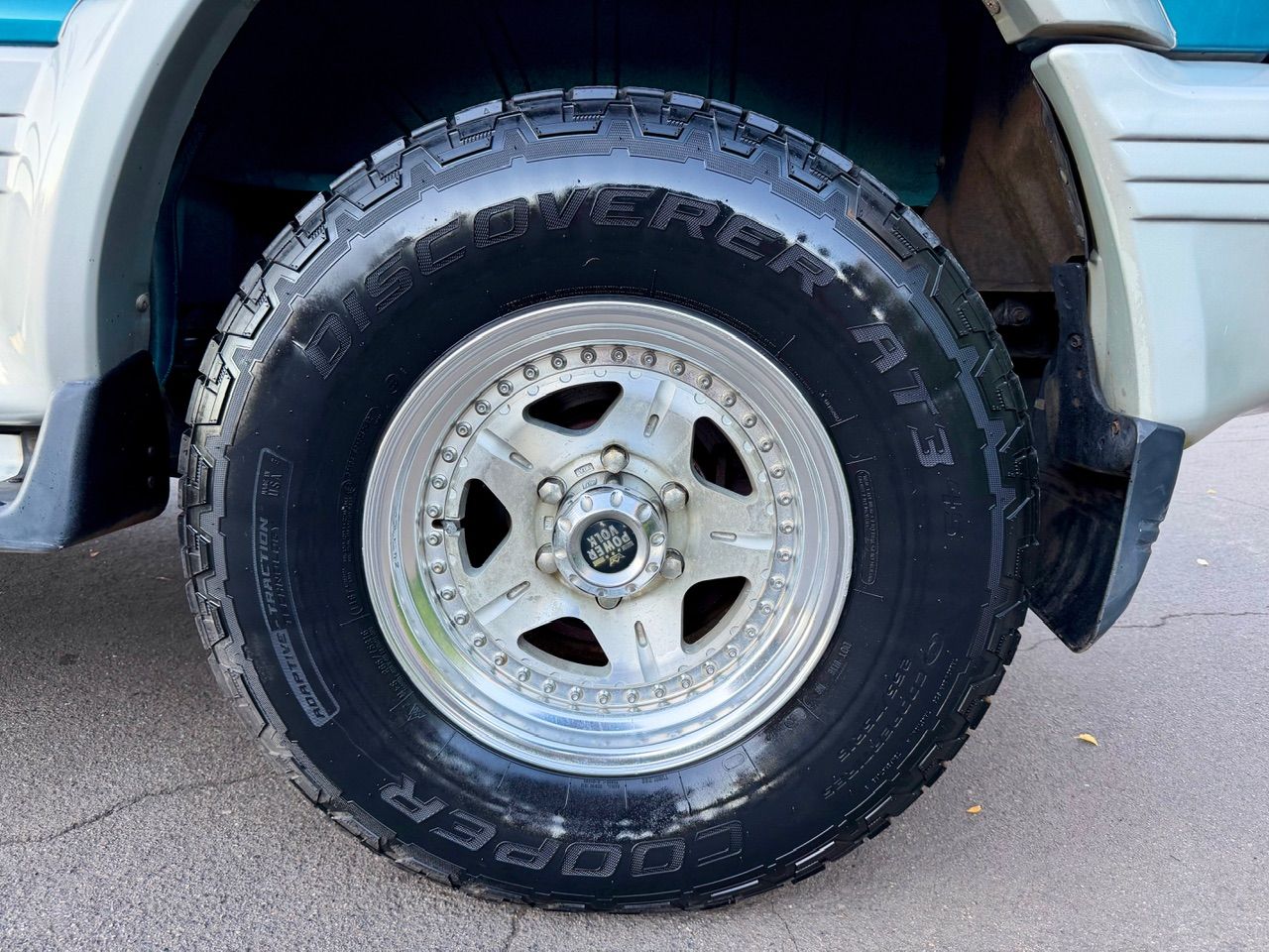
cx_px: 634
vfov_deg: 56.8
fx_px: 880
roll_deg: -2.7
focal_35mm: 24
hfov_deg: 71.6
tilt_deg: -12.4
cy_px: 476
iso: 160
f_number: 1.78
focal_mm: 6.76
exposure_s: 1/123
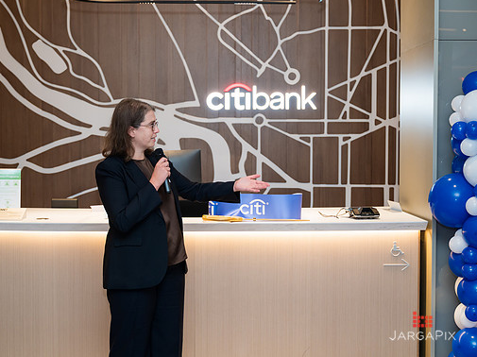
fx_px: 785
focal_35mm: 57
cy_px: 175
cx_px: 206
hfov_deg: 33.8
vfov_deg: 25.6
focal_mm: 50
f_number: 3.2
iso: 400
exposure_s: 1/160
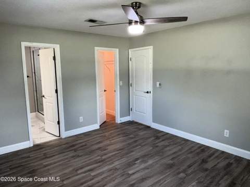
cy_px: 94
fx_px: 173
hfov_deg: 71.7
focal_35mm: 24
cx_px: 125
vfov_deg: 56.7
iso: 200
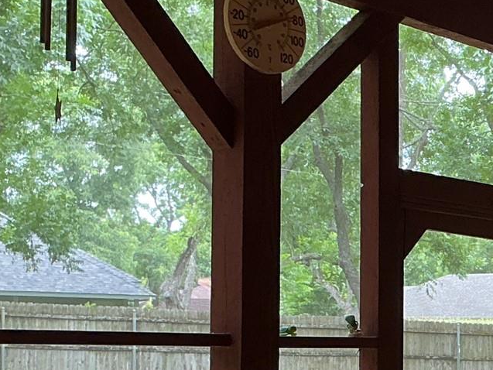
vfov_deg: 16.1
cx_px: 704
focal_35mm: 90
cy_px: 356
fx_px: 1282
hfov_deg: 19.4
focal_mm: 3
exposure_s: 1/122
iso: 64
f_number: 1.8
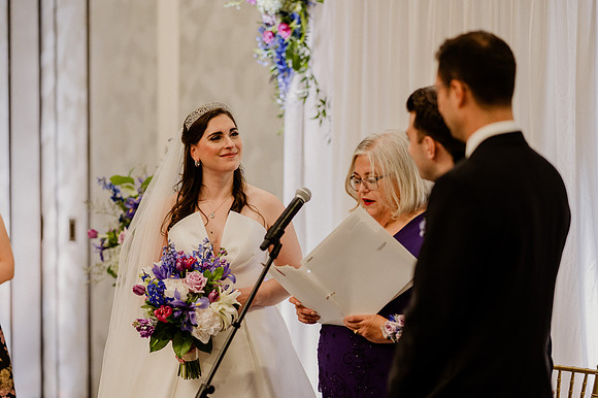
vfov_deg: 13.0
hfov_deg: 19.5
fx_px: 1743
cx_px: 299
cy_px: 199
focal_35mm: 105
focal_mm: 105
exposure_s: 1/160
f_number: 1.8
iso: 1250
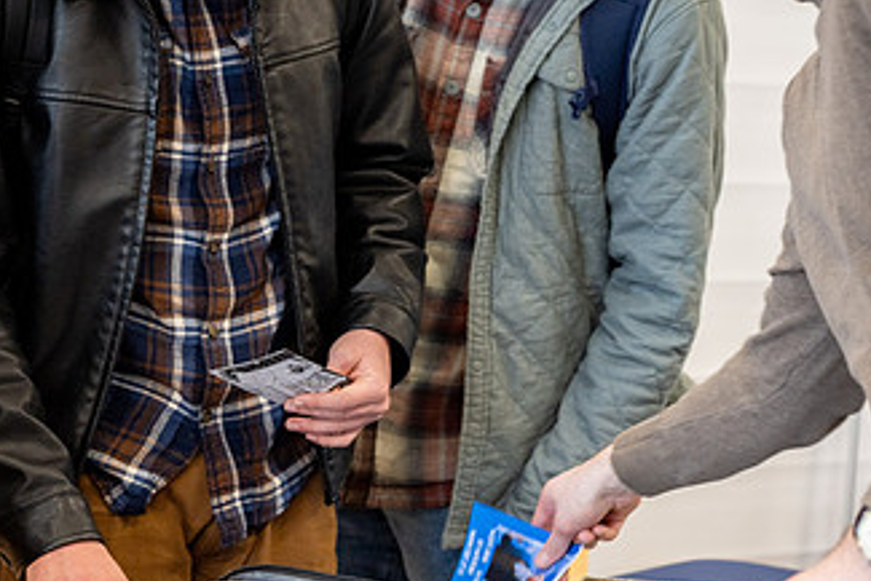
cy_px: 360
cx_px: 413
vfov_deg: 12.2
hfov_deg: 18.3
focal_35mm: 112
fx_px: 2711
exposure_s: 1/160
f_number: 2.8
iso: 320
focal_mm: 52
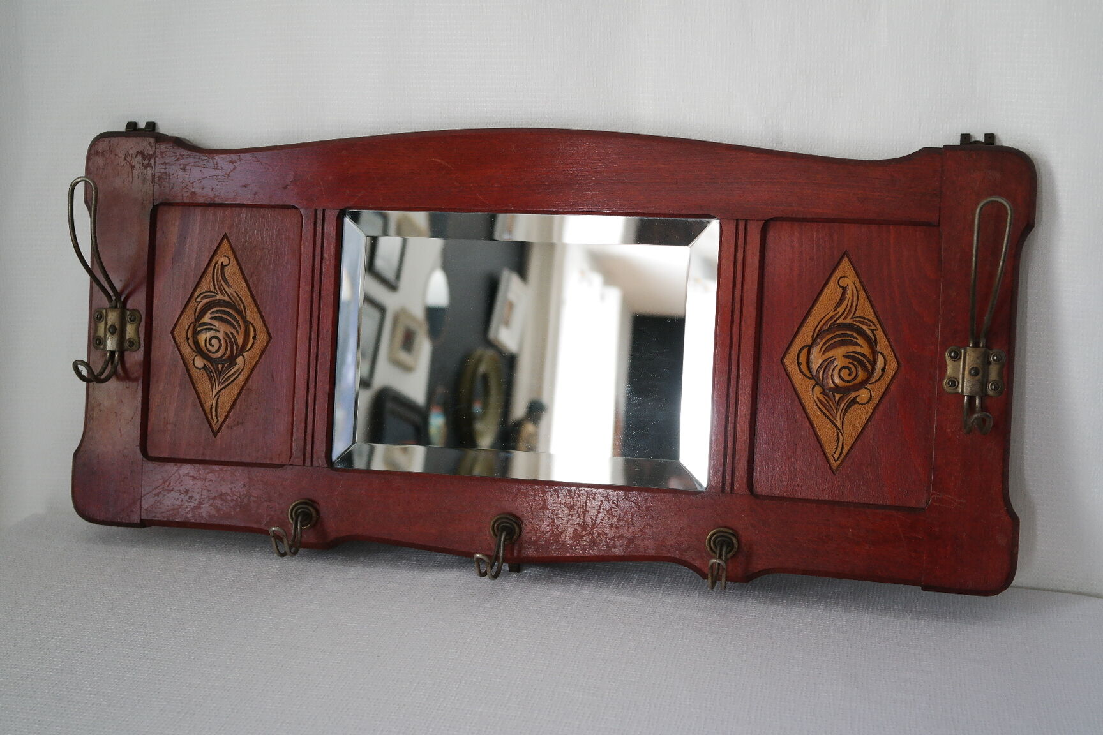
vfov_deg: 25.5
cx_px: 552
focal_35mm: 53
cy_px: 368
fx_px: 1624
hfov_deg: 37.5
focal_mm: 35
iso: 800
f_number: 5.6
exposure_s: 1/30
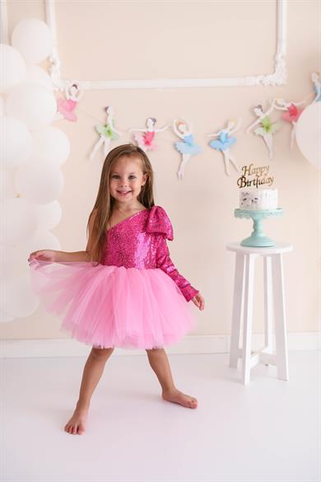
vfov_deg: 54.4
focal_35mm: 35
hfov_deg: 37.9
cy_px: 241
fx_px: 468
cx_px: 160
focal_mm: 35
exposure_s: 1/250
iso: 250
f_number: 2.5
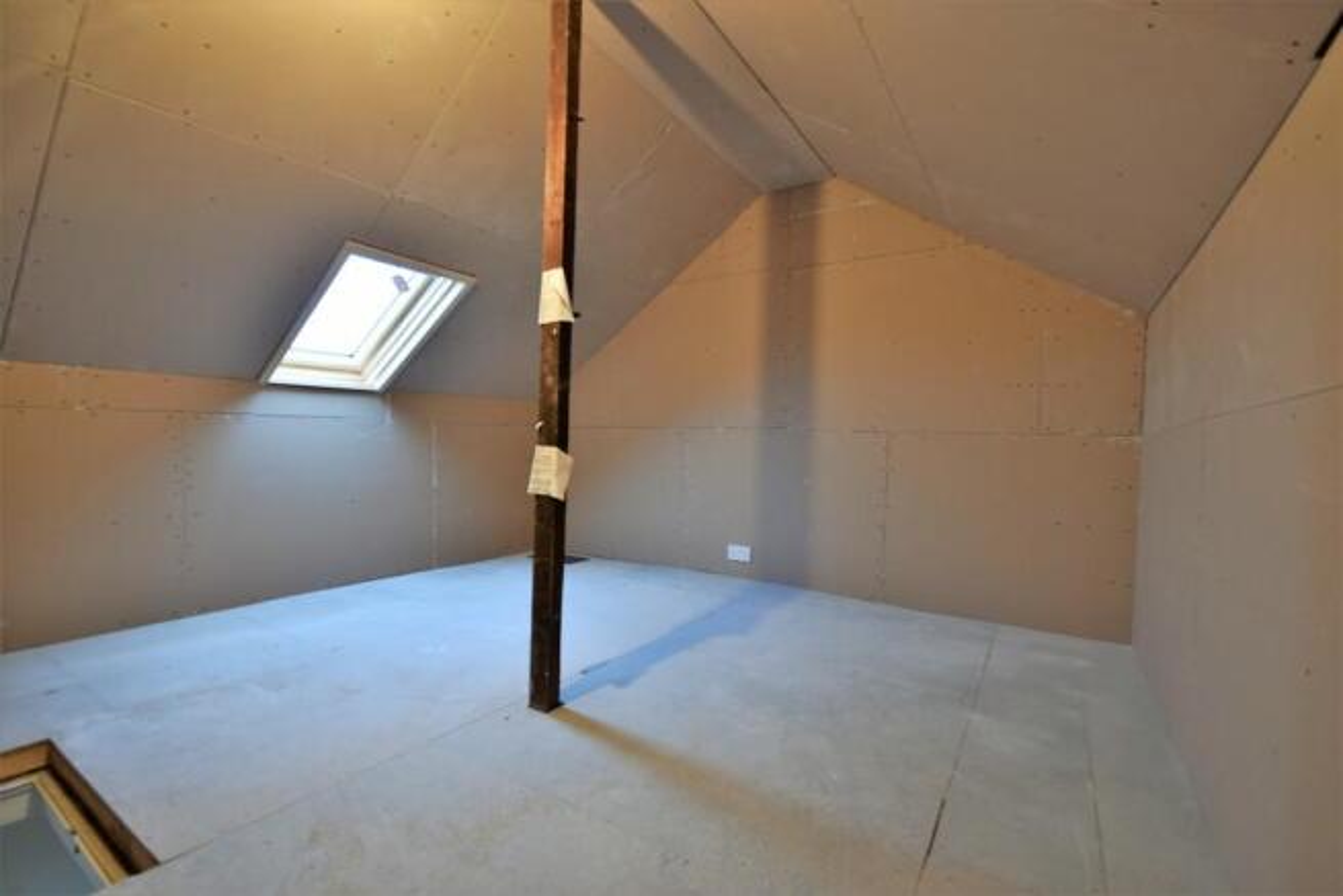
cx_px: 672
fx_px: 560
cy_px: 448
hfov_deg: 100.4
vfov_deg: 77.4
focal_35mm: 15
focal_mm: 10
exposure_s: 1/3
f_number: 4
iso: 100
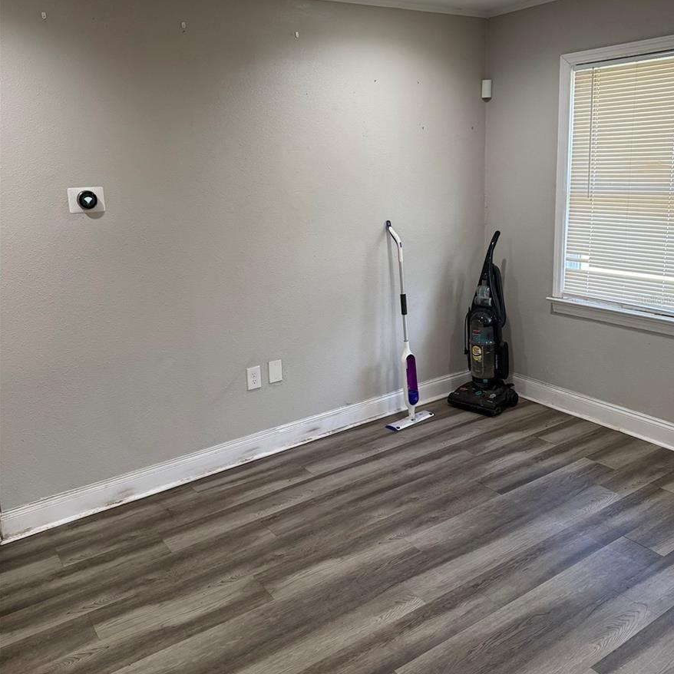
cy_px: 299
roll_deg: +2.6
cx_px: 345
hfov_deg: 55.6
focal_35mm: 29
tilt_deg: -12.3
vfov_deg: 55.5
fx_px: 639
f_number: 1.78
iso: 200
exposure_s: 1/120
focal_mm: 6.76
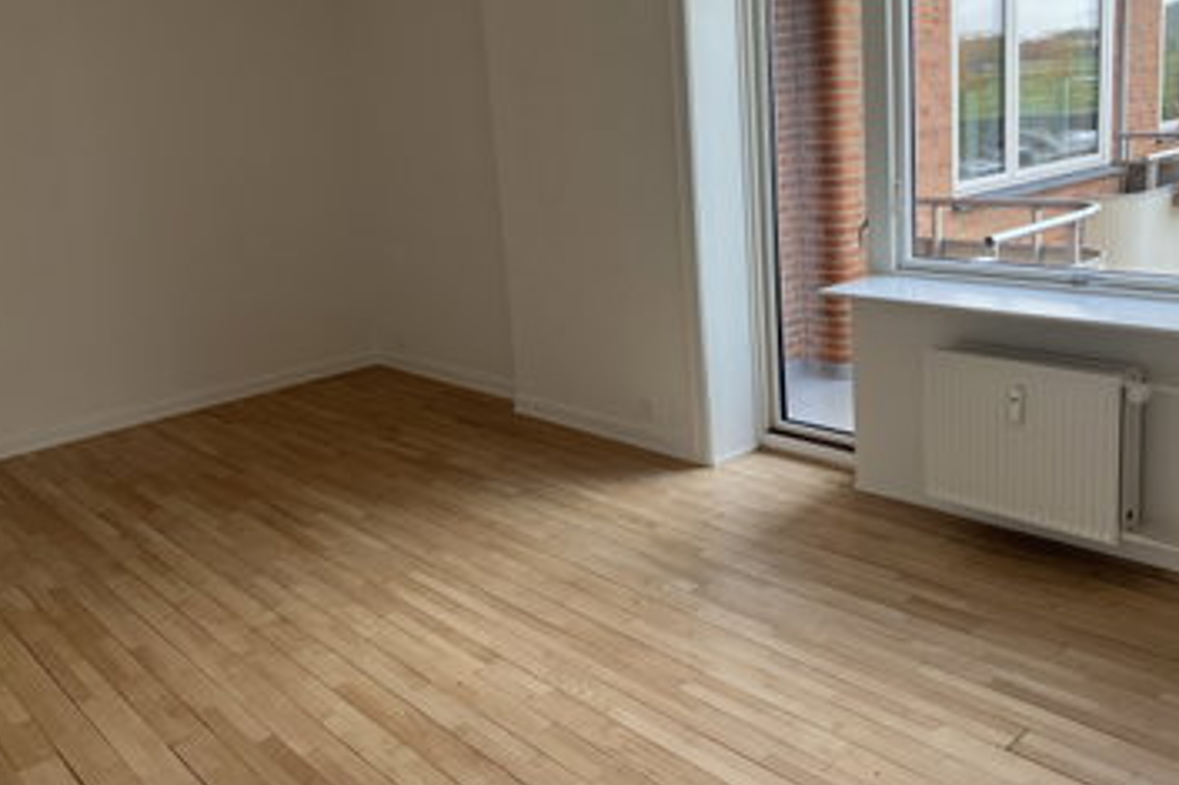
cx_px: 591
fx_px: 1080
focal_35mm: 33
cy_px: 311
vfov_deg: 39.7
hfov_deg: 57.2
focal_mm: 3.99
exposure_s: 1/121
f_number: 1.8
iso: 32
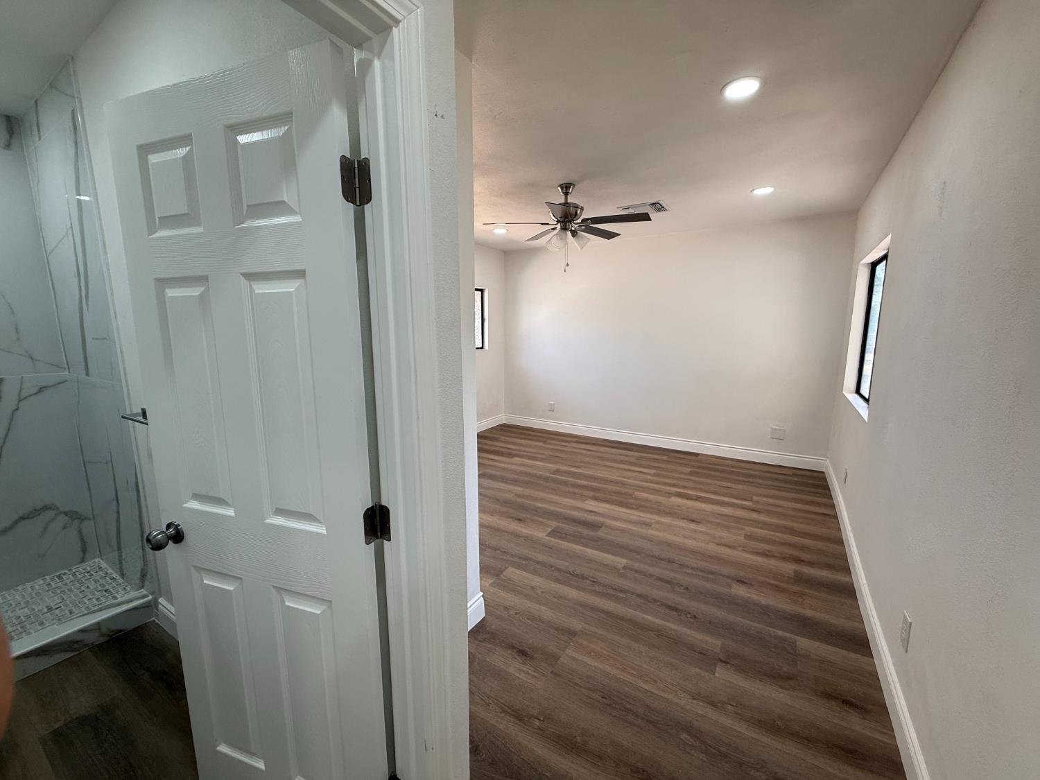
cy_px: 390
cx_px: 520
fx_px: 421
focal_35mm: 14
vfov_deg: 85.7
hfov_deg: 102.1
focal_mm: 2.22
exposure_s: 1/120
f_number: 2.2
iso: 80
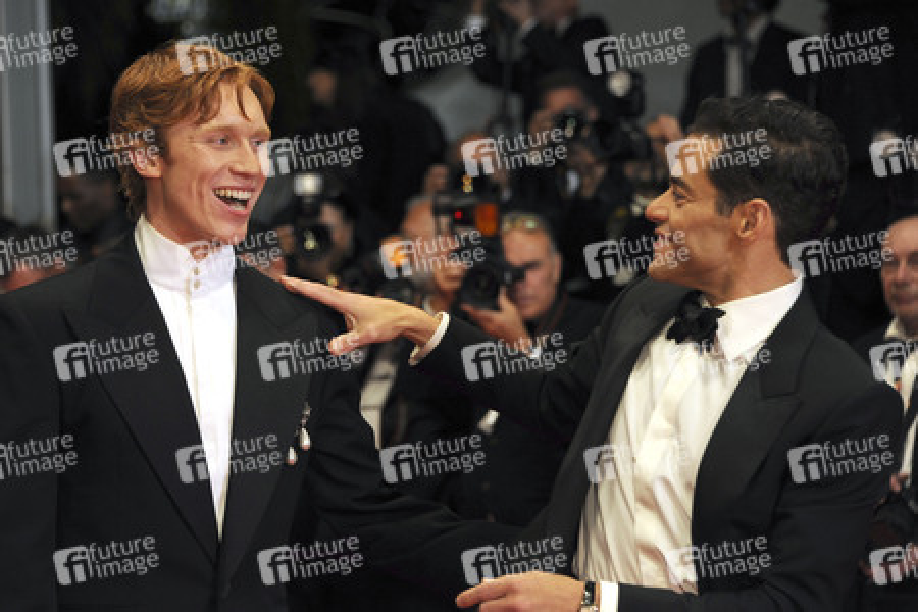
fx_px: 3442
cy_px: 306
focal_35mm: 135
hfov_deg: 15.2
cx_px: 459
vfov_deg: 10.2
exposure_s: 1/250
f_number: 5.6
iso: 1250
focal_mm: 135
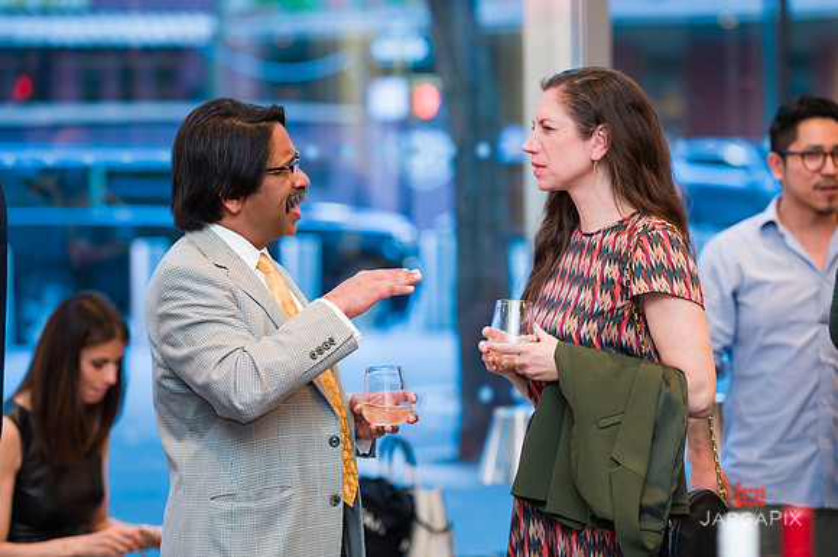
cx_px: 419
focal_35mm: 130
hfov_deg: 15.8
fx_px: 3024
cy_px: 278
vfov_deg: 10.5
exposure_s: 1/200
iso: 800
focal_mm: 130
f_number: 3.5
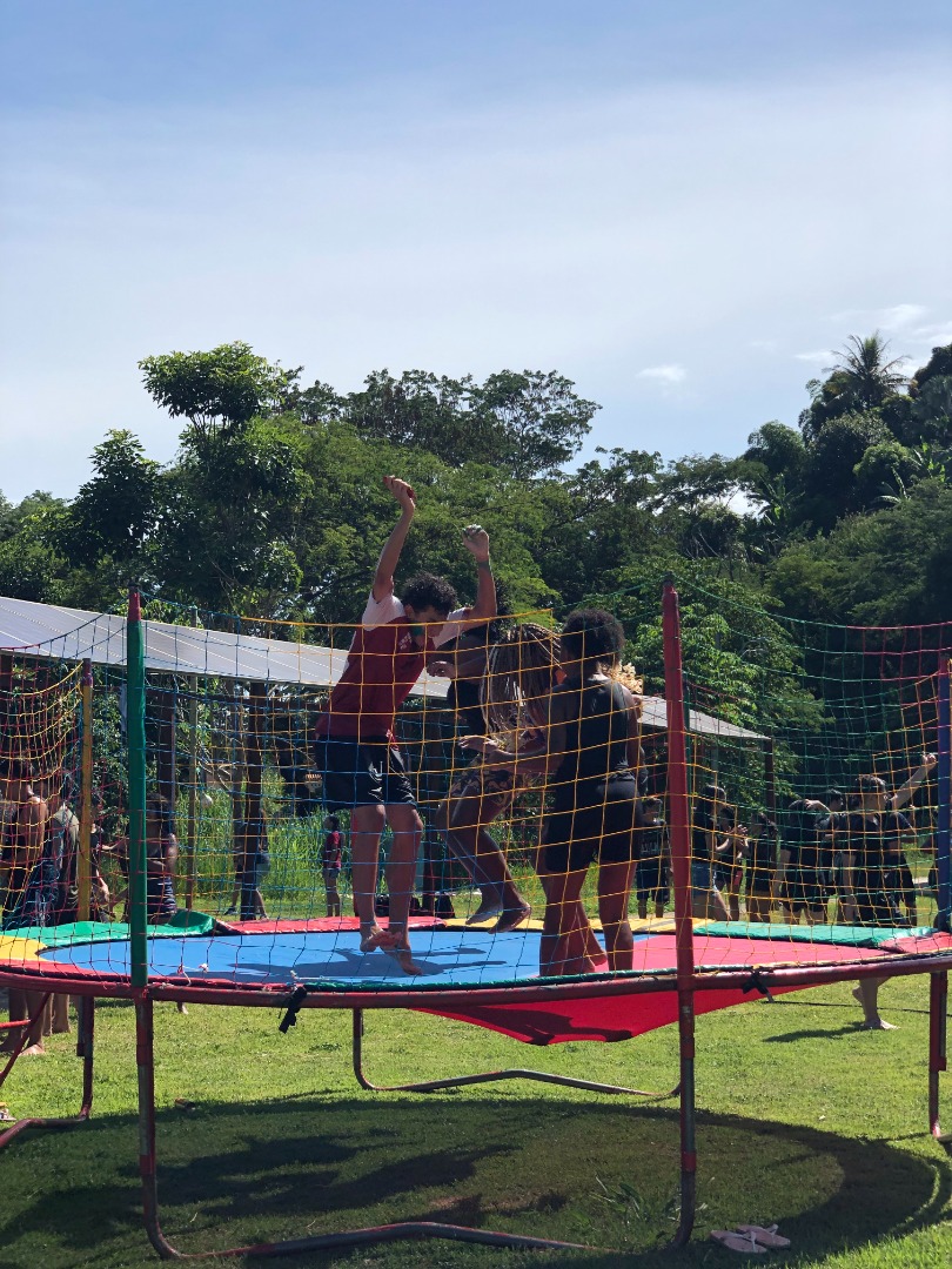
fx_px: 1907
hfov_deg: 28.0
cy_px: 634
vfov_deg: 36.8
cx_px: 476
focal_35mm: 52
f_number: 2.4
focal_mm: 6
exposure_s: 1/1736
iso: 16
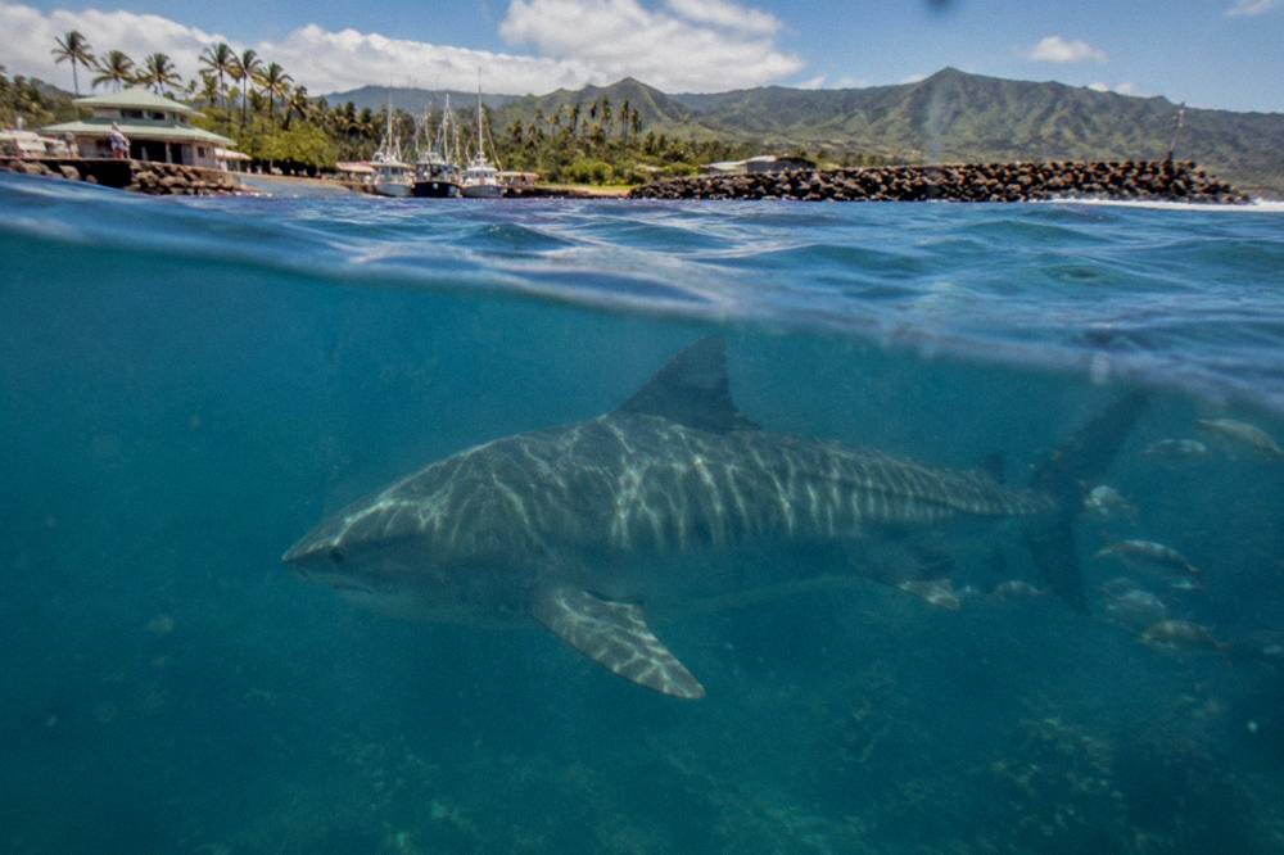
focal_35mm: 49
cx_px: 642
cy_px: 428
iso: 640
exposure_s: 1/500
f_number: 5.6
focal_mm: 49
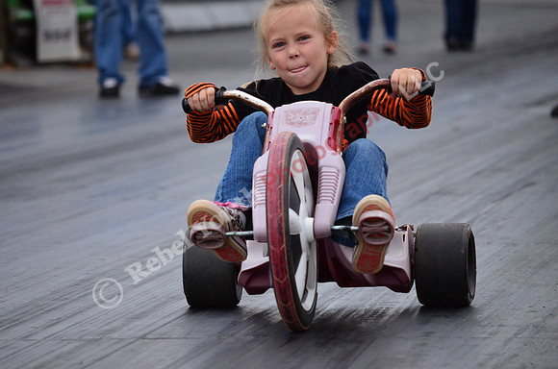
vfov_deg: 4.8
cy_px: 184
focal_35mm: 285
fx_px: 4408
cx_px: 279
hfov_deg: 7.2
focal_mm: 190
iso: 1000
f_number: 5.6
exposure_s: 1/2000
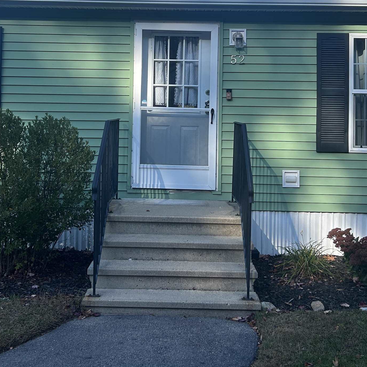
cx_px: 180
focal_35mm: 51
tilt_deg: +0.4
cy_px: 84
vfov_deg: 32.6
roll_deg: -0.7
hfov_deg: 33.4
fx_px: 612
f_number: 1.5
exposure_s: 1/1724
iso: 50
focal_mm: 5.7
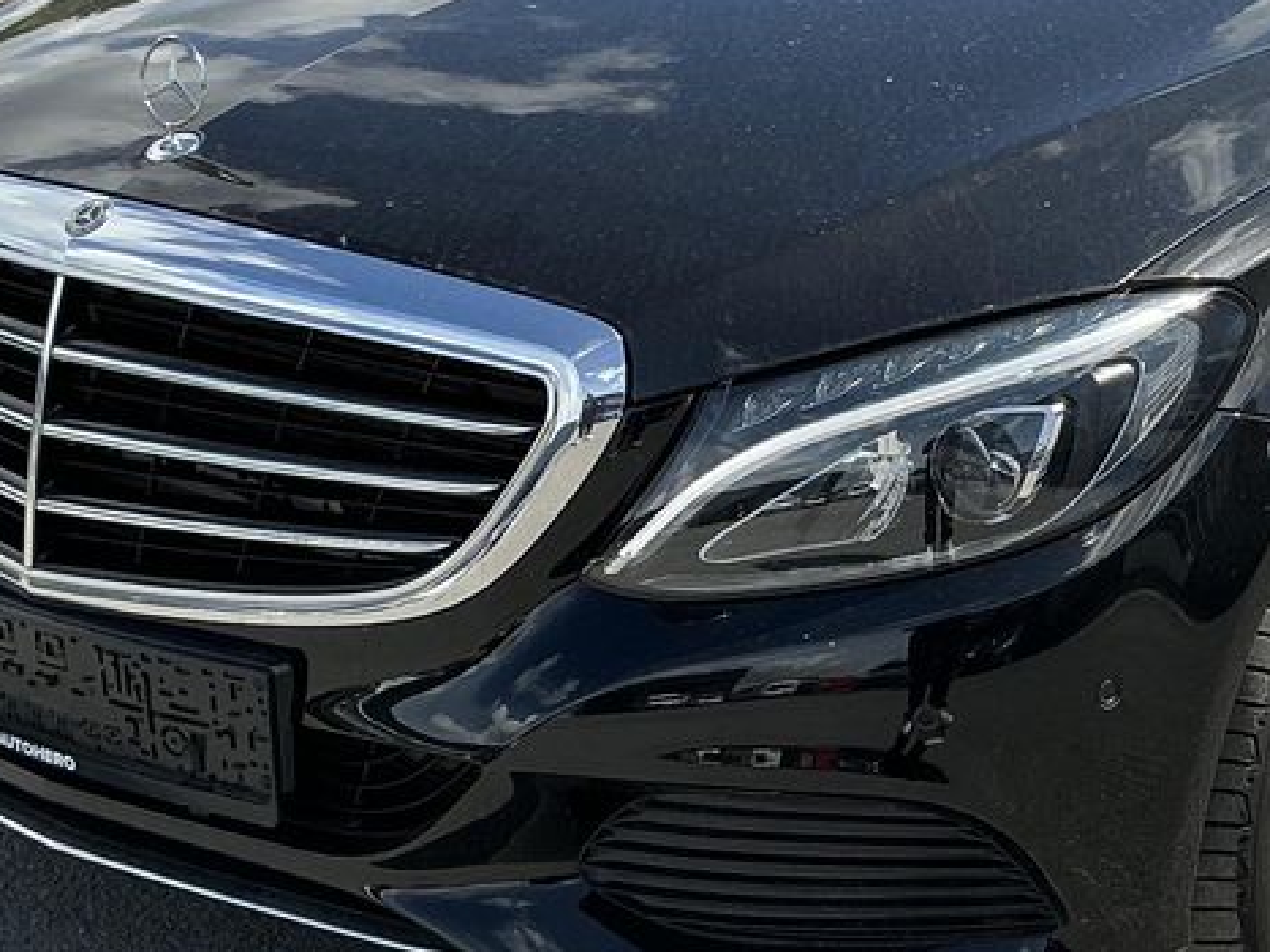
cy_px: 479
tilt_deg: -18.3
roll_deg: -2.6
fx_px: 2641
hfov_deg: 26.3
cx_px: 1101
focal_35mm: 72
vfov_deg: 20.4
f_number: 1.8
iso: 25
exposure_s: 1/1076
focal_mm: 3
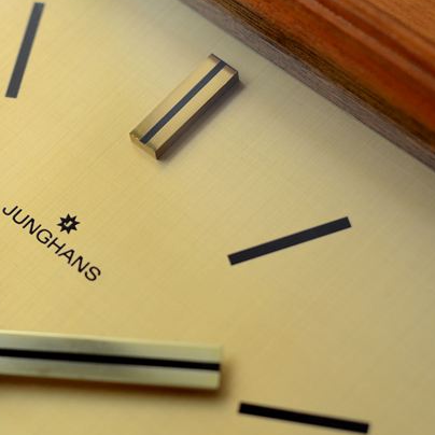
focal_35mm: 119
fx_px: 1692
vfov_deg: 14.6
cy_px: 254
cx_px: 62
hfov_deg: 14.5
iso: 640
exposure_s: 1/200
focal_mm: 50
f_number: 2.8
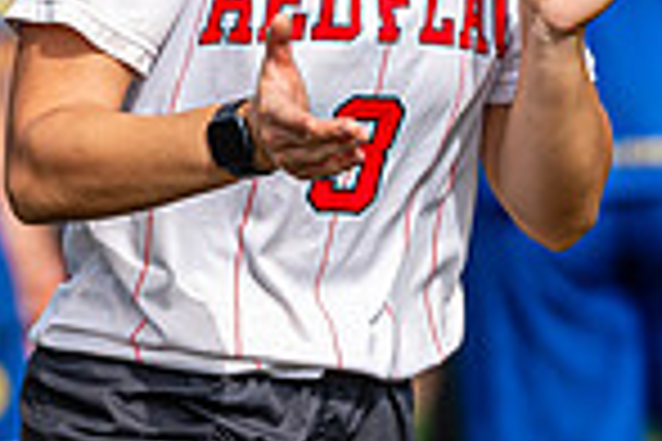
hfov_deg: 1.1
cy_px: 164
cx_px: 281
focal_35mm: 1863
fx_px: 34256
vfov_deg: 0.7
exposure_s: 1/2500
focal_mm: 300
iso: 125
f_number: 3.2
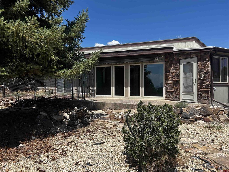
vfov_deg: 53.1
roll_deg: -0.3
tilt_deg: -0.5
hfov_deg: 67.3
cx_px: 114
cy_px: 86
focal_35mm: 26
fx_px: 172
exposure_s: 1/3460
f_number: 1.5
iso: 50
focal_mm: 5.7
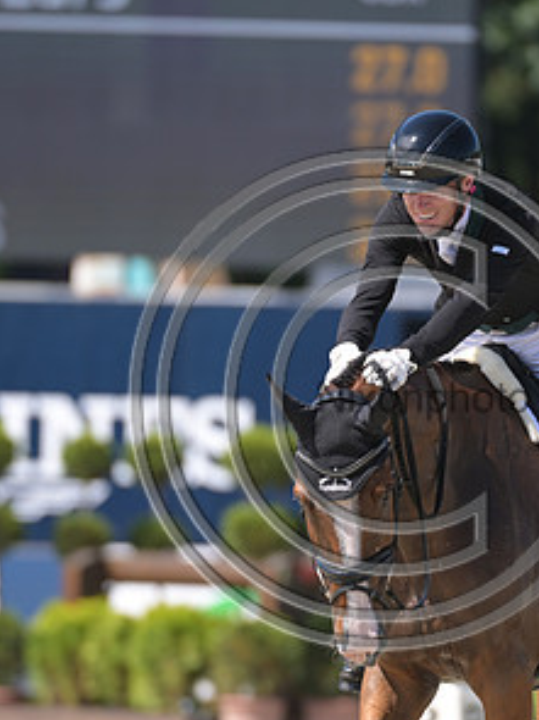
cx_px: 354
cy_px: 365
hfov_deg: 2.0
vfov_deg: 2.6
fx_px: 15707
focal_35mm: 756
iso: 280
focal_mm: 400
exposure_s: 1/1250
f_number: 5
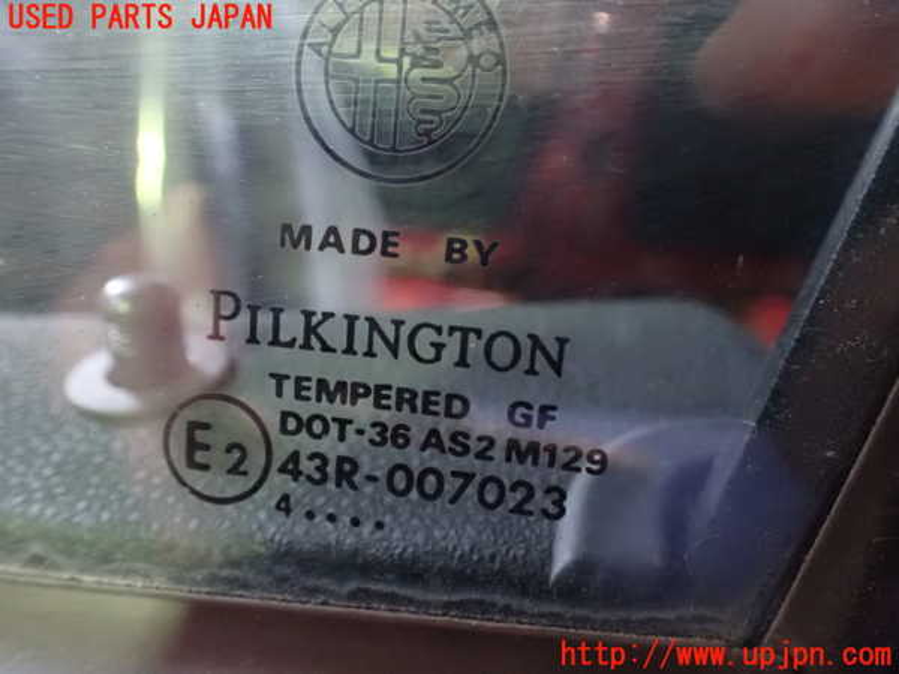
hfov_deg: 60.0
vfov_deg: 46.8
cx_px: 450
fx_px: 779
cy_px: 337
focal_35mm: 30
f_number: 2.3
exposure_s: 1/25
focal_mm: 5.4
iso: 1600
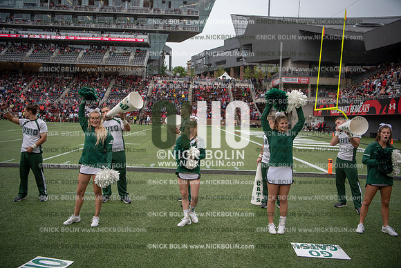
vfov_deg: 41.1
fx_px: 357
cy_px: 134
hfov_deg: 58.7
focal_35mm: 32
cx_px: 200
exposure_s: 1/1000
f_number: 2.8
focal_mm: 32
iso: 250
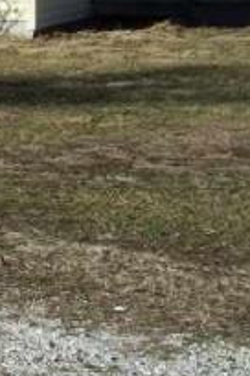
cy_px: -107
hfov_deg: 6.7
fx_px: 1958
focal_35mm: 188
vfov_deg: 10.7
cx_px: -452
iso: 80
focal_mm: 6
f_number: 4.8
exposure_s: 1/880
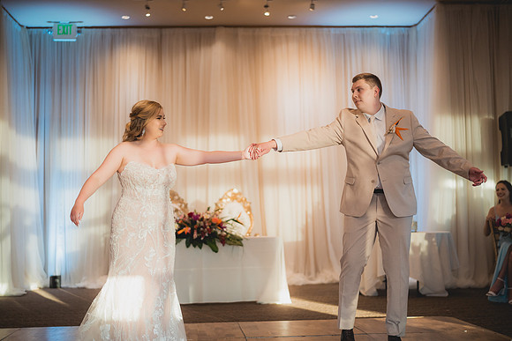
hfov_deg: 39.6
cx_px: 256
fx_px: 711
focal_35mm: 50
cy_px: 170
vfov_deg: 27.0
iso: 1250
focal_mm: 50
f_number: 1.4
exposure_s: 1/1250
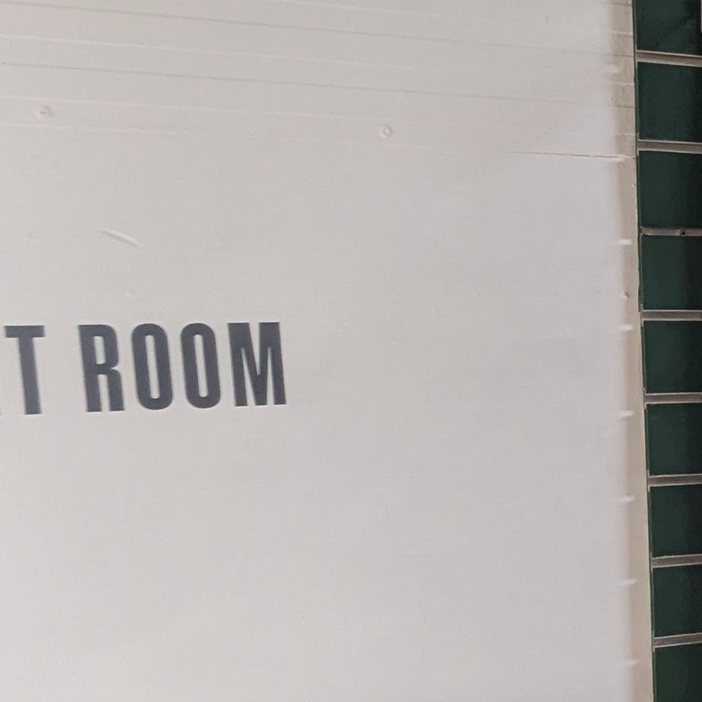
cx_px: 1049
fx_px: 1331
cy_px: 472
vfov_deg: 29.3
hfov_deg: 23.6
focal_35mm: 58
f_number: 2.2
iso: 252
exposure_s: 1/50
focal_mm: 2.35
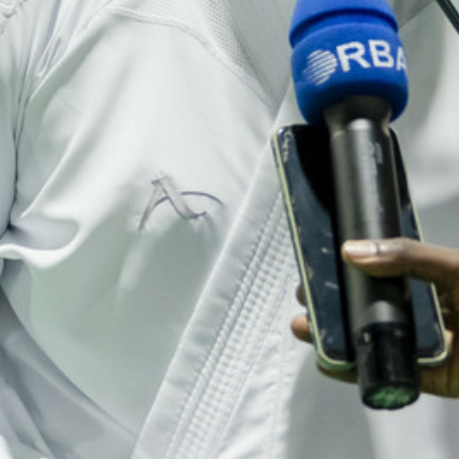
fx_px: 3585
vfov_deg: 7.3
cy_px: -127
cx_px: 190
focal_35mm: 239
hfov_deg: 7.3
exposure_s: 1/80
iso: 1600
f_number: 2.8
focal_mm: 40
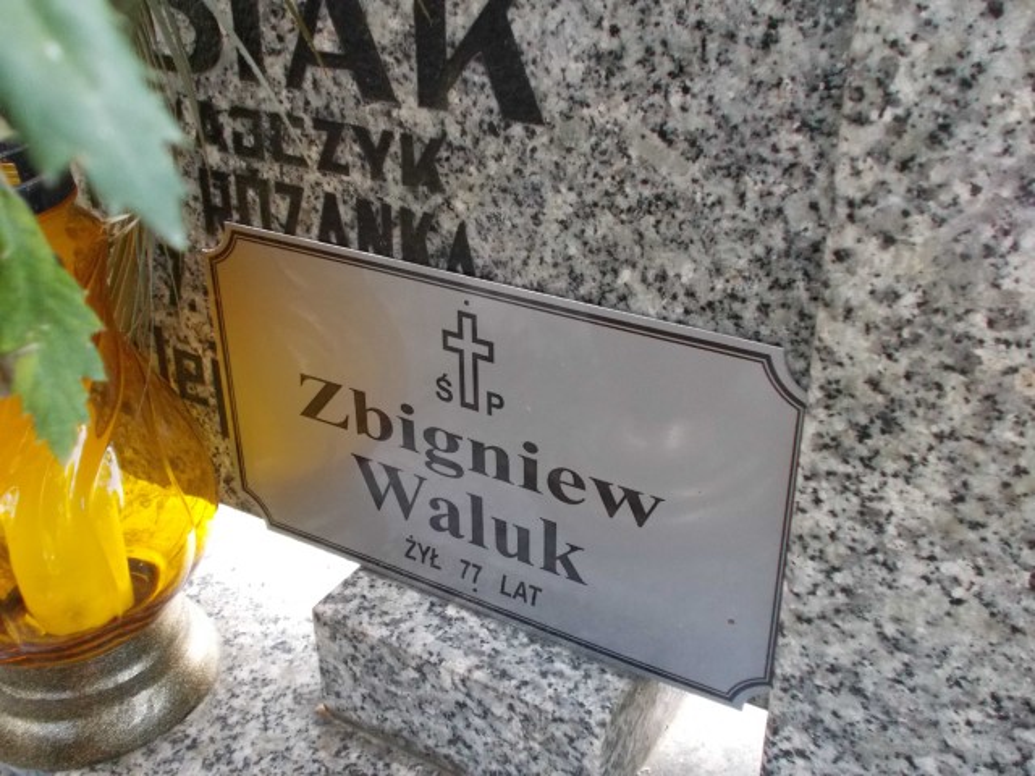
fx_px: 1166
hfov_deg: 47.9
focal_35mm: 39
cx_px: 518
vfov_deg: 36.8
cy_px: 388
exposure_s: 1/200
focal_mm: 6.9
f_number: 3.9
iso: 400
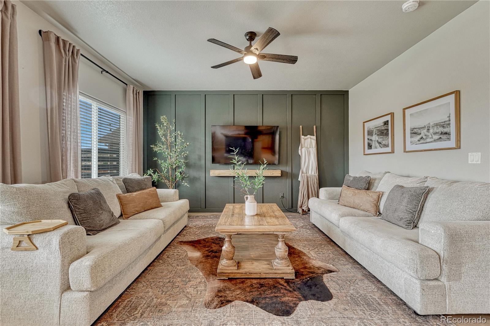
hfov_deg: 100.4
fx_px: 204
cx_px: 245
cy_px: 163
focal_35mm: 15
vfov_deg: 77.3
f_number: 8
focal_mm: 15
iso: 400
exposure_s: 1/1.67
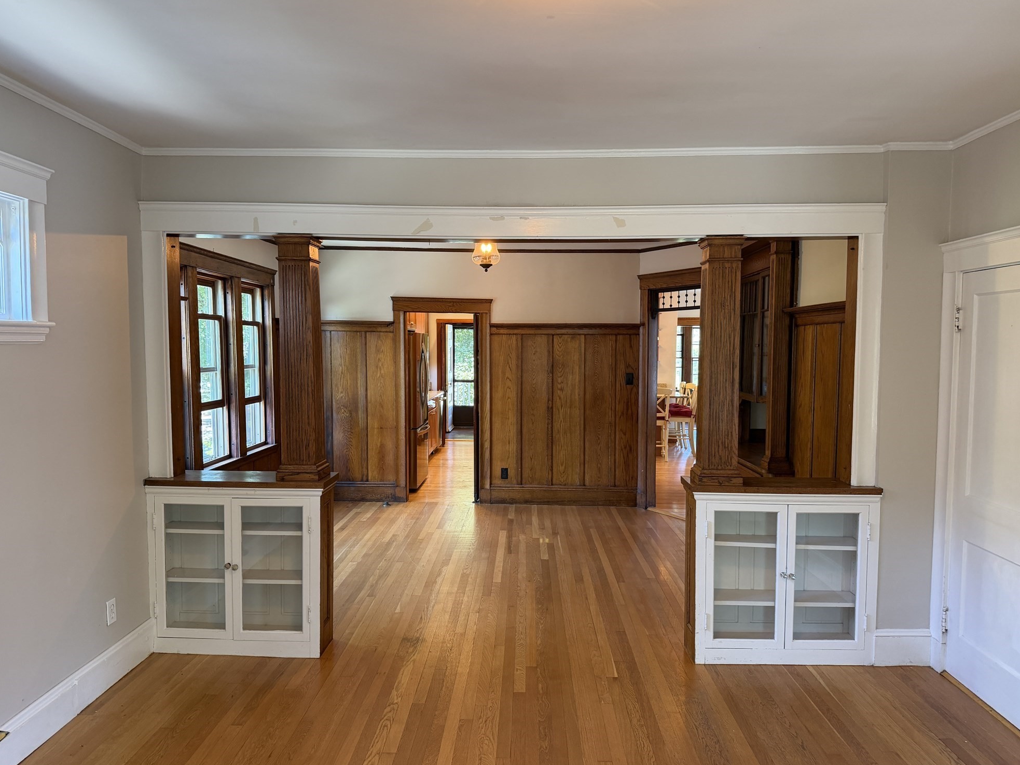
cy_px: 387
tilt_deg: -4.8
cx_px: 511
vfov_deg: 54.9
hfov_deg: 69.4
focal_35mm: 25
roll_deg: -0.3
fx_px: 737
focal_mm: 6.76
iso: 200
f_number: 1.78
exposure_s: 1/60
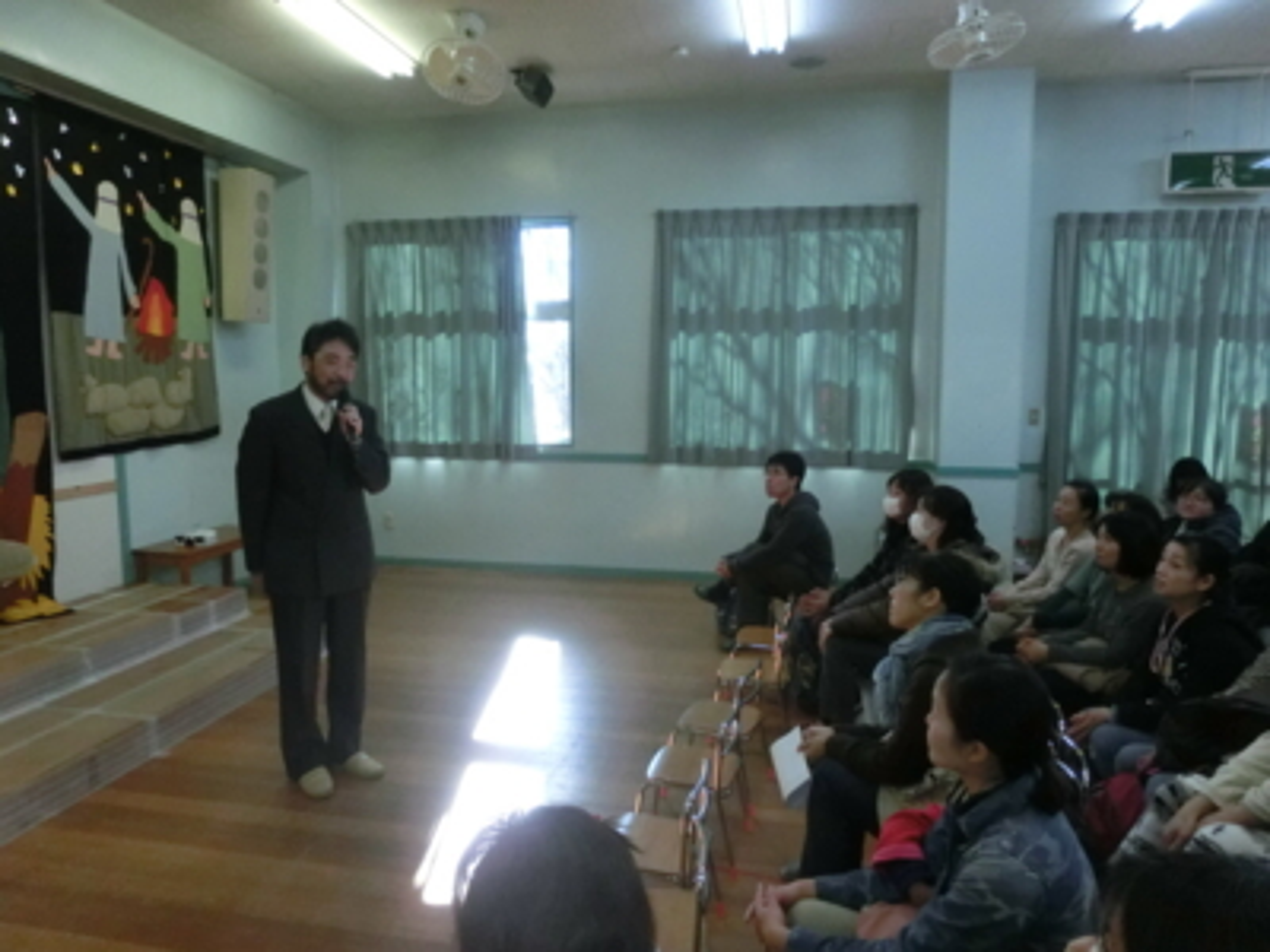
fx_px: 881
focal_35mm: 24
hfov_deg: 71.6
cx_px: 635
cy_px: 476
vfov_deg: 56.8
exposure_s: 1/320
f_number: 3
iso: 800
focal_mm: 4.24
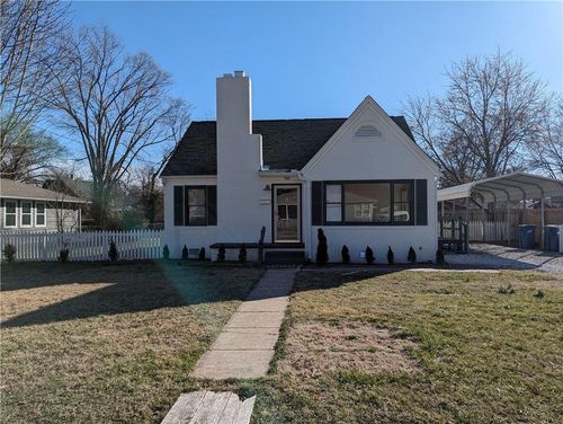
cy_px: 212
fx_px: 391
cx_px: 282
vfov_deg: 56.9
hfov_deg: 71.5
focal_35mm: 24
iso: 44
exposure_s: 1/2833
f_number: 1.85
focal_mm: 6.81
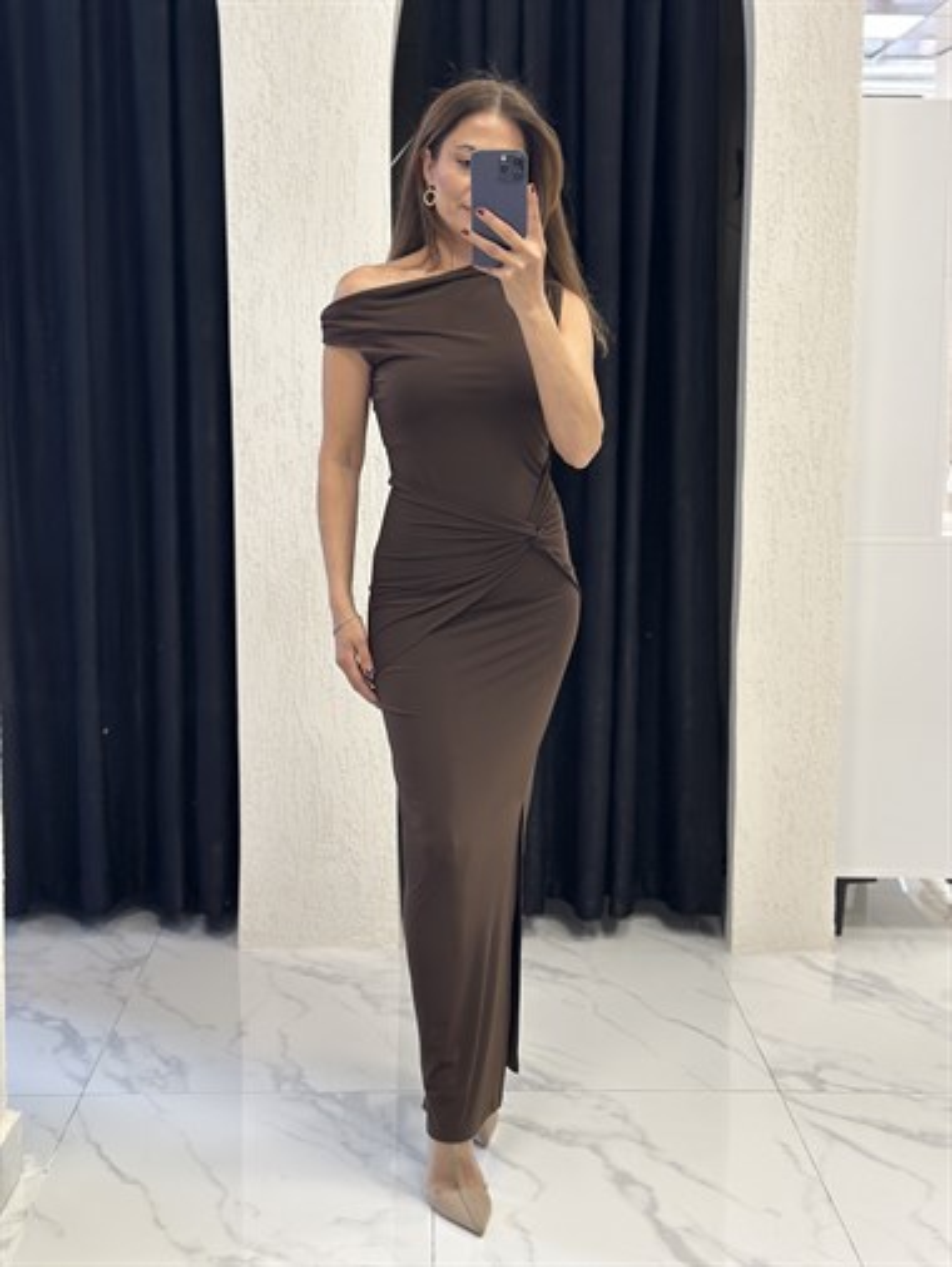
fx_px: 1759
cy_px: 634
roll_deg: -2.0
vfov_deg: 39.6
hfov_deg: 30.3
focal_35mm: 48
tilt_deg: -20.5
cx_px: 476
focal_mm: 6.86
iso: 160
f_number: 1.78
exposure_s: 1/100
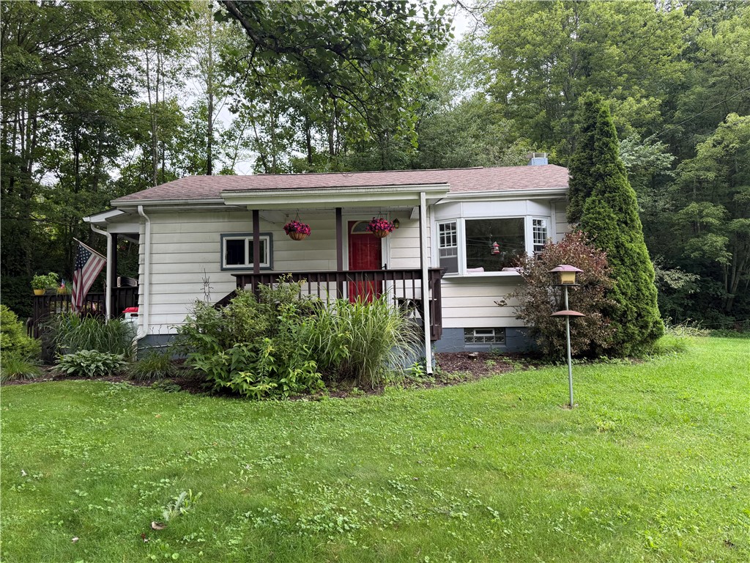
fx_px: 520
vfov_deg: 56.8
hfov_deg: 71.6
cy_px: 282
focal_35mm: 24
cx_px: 375
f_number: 1.78
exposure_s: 1/282
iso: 80
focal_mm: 6.76
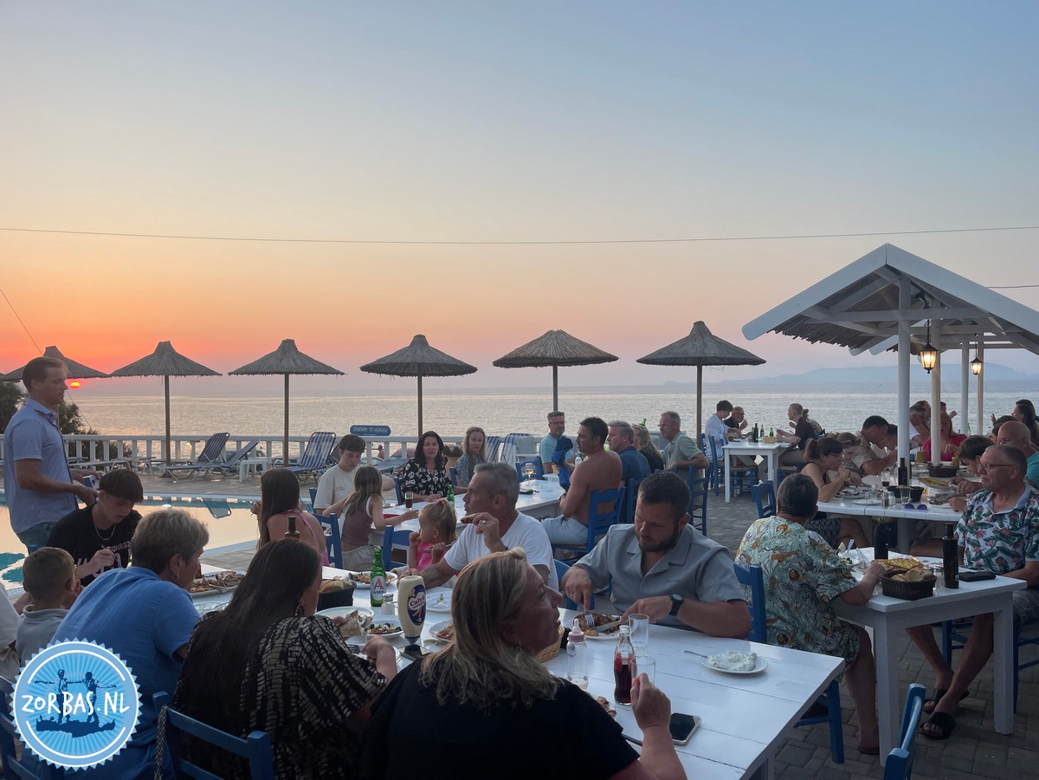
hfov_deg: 69.4
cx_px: 520
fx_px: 750
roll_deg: +0.6
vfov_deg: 54.9
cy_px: 390
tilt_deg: -1.7
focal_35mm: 25
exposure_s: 1/281
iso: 32
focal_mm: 5.1
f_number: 1.6
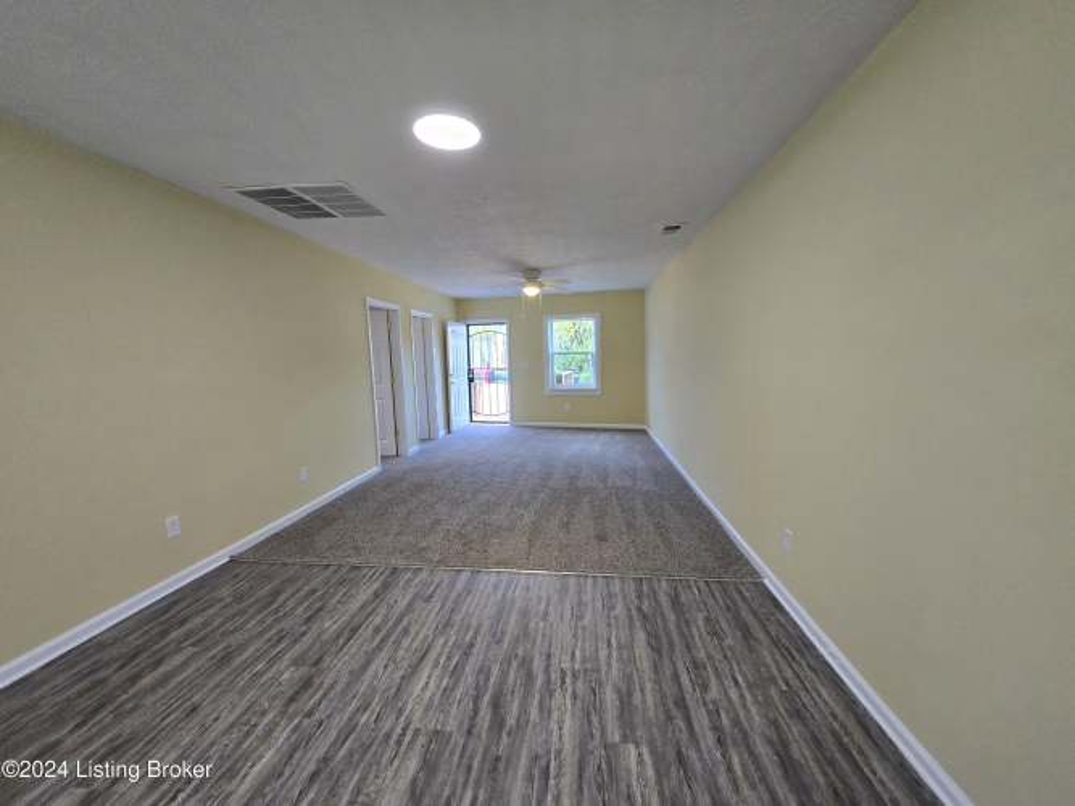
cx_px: 538
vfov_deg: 89.9
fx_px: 404
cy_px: 403
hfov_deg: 106.2
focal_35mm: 13
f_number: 2.2
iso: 160
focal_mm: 1.7
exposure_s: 1/60
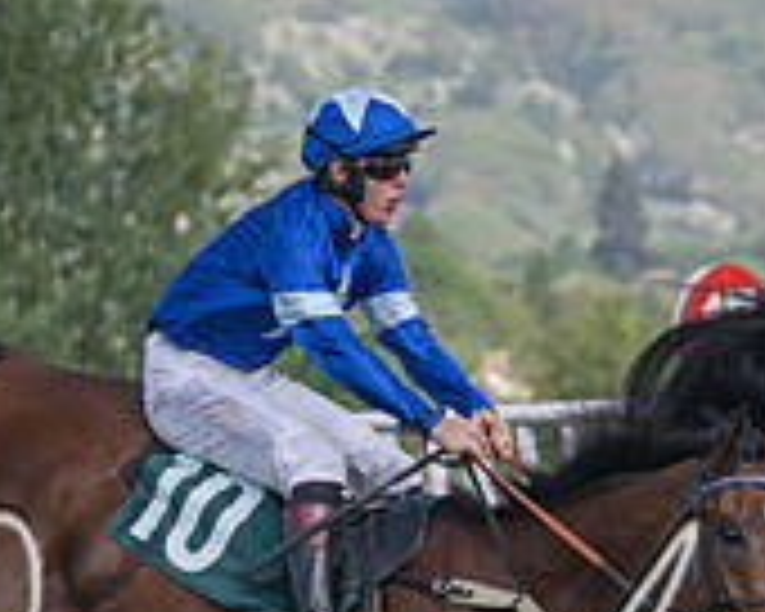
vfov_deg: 2.8
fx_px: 12385
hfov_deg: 3.5
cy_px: 540
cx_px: 532
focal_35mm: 547
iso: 400
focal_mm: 98
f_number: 4
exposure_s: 1/3200
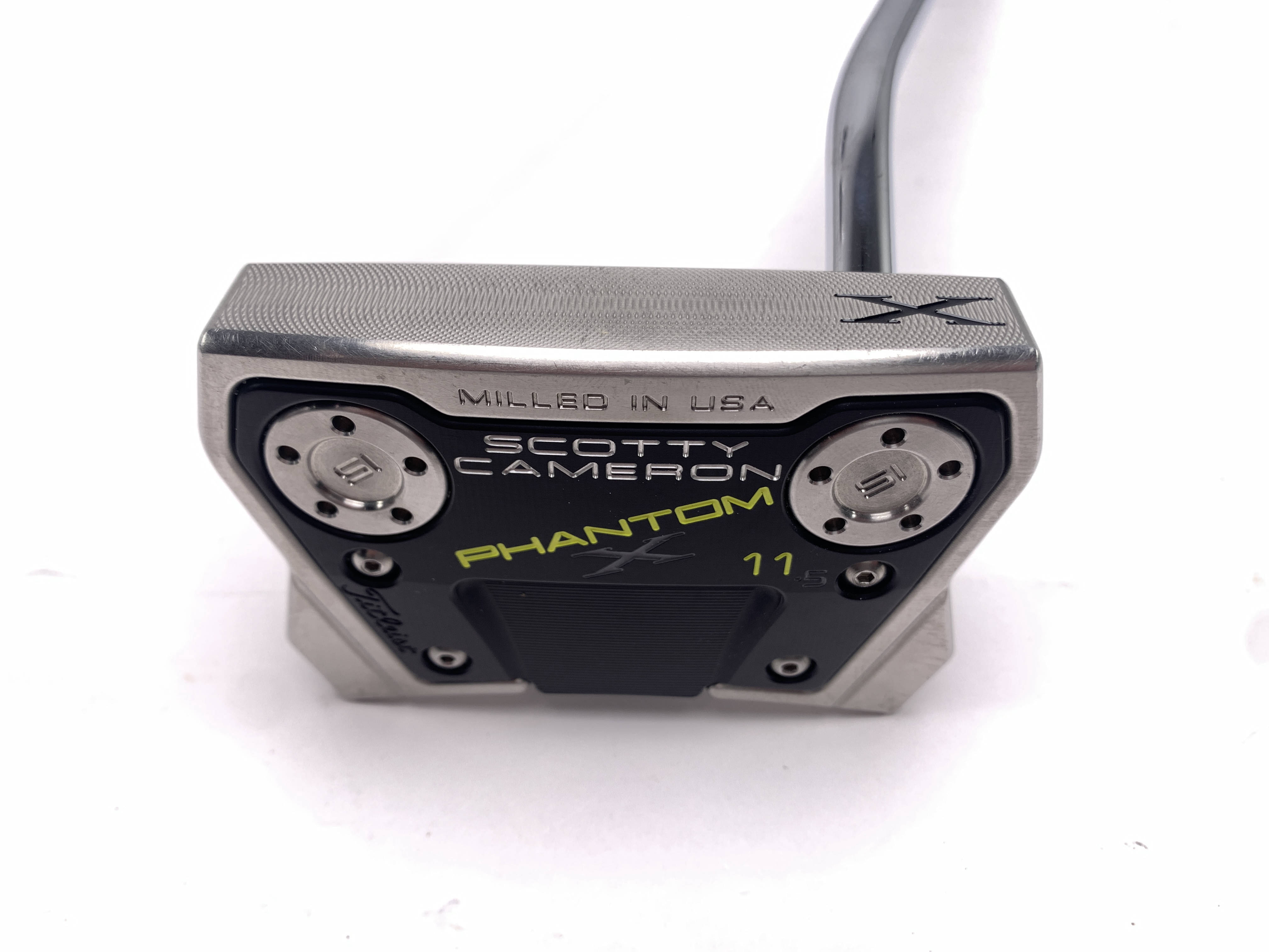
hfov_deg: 67.3
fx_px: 953
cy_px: 476
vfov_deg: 53.1
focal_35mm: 26
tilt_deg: -49.1
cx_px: 634
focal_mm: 4.25
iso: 32
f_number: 1.8
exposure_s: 1/120
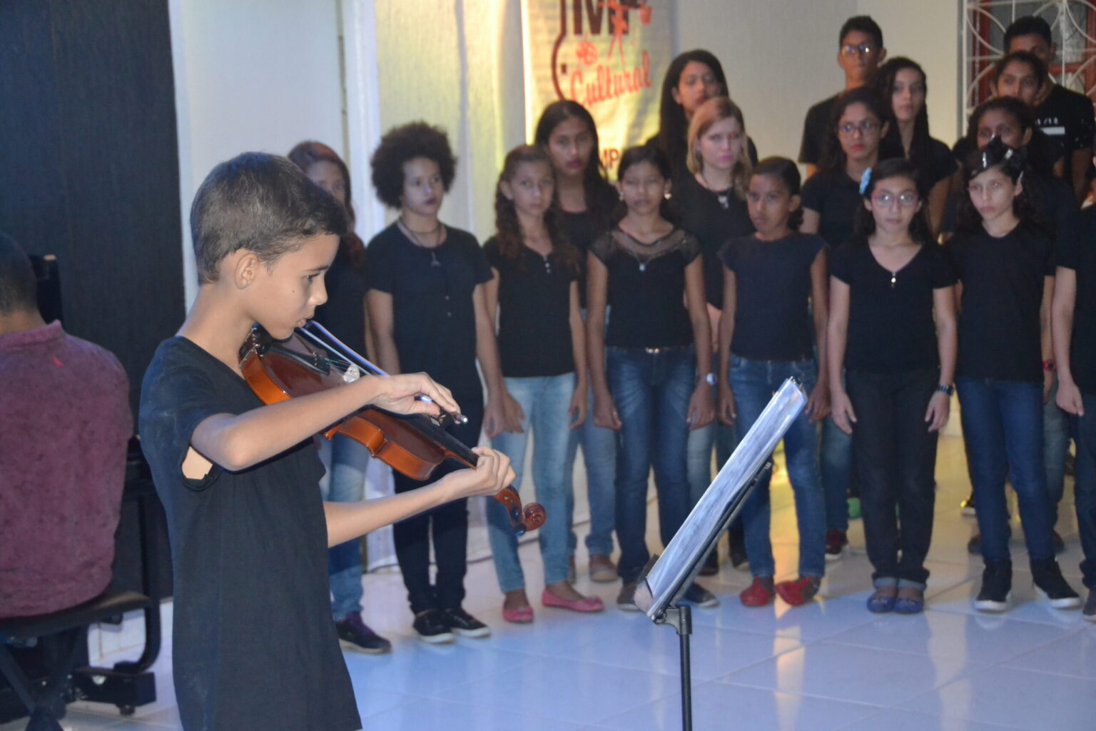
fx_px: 2283
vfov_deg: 18.2
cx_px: 548
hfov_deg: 27.0
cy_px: 366
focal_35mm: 75
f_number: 4.8
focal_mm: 50
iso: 3200
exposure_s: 1/60
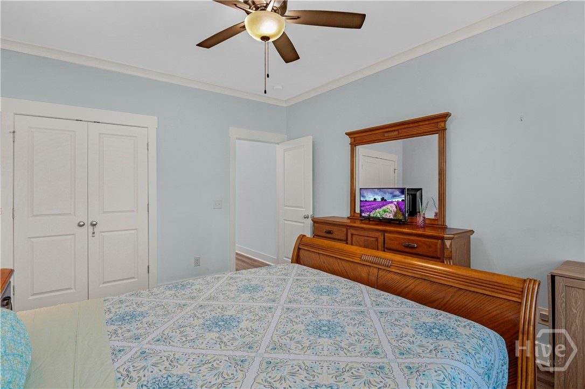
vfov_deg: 72.0
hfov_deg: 95.0
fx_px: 268
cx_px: 292
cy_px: 194
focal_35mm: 16
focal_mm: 11
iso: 100
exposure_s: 1/2
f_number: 7.1
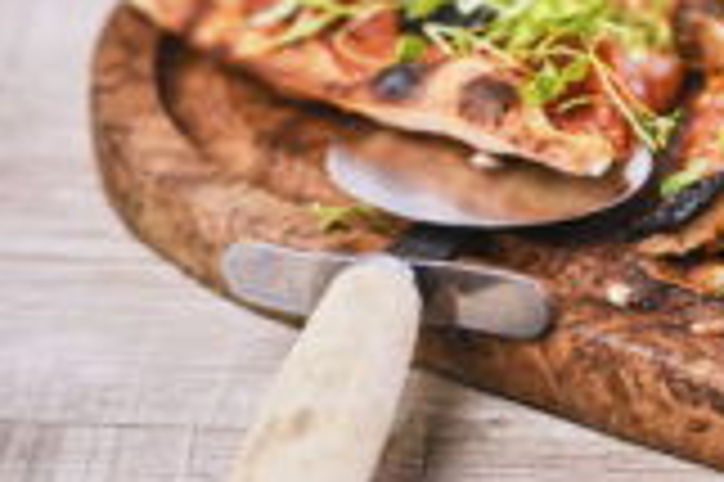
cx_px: 852
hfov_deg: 4.9
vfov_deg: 3.2
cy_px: 72
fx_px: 8518
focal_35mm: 424
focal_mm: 165
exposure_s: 1/160
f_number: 3.5
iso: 64
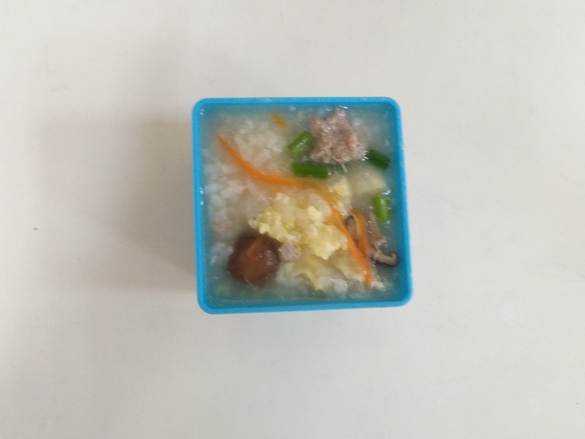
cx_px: 287
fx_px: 473
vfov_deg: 49.7
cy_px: 206
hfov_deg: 63.4
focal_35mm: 28
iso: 200
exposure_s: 1/60
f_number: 1.7
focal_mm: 3.93
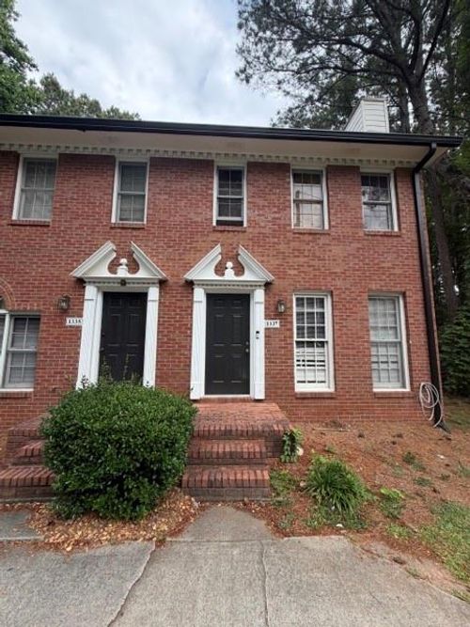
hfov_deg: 85.7
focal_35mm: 14
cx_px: 235
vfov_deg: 102.1
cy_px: 314
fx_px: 254
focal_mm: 2.22
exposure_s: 1/183
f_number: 2.2
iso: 40
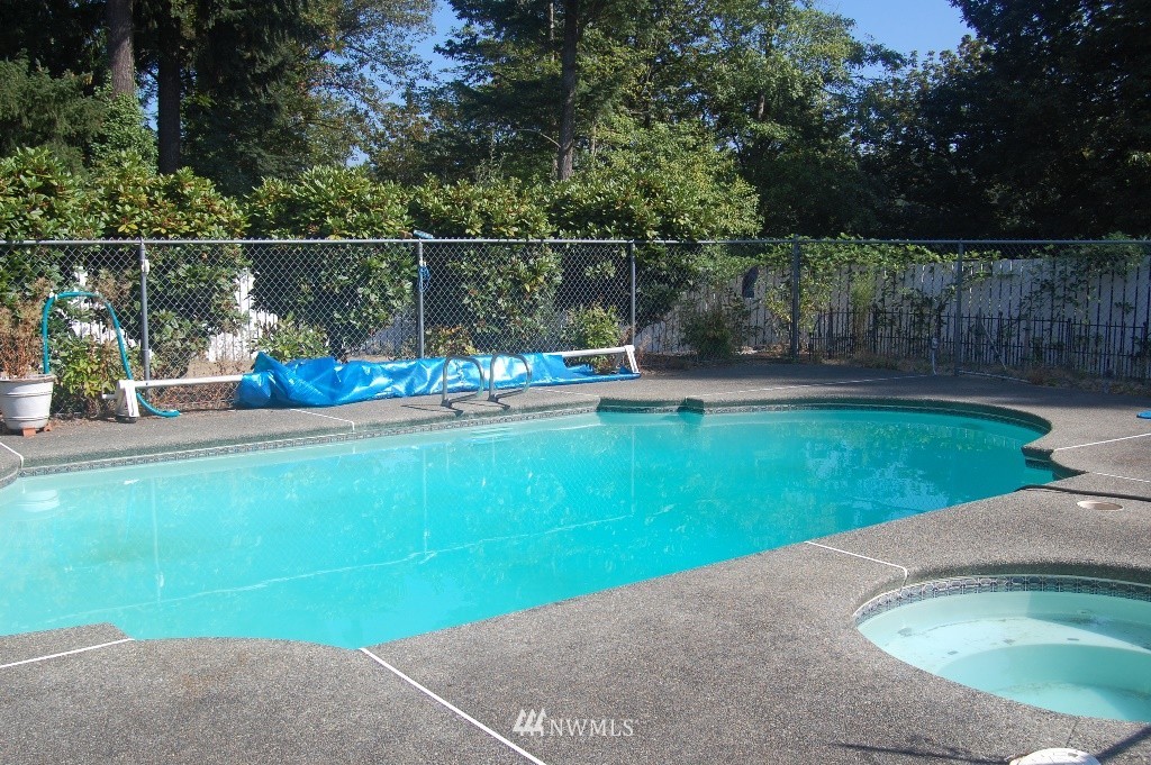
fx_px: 1150
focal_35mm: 36
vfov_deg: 36.8
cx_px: 576
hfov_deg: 53.2
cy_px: 382
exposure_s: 1/250
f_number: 9
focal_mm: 24
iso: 200
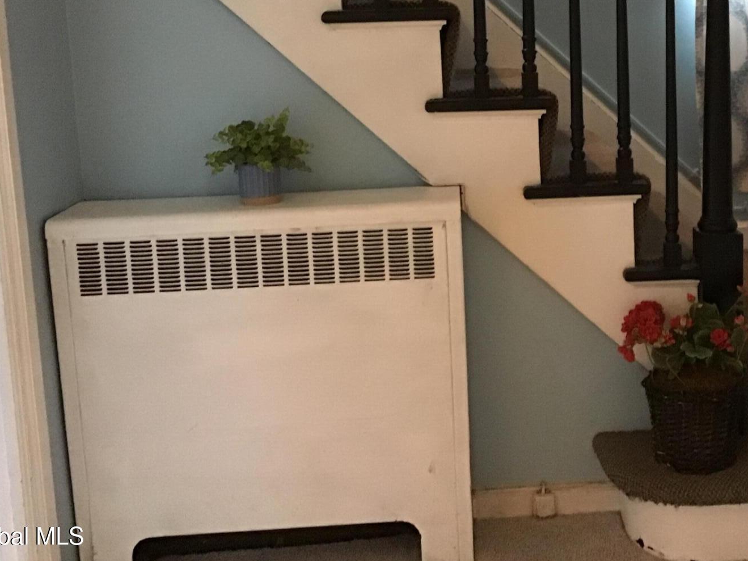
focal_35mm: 47
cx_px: 524
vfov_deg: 30.4
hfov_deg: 39.7
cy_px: 150
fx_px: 1016
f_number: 2.4
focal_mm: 3.3
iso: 400
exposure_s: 1/15
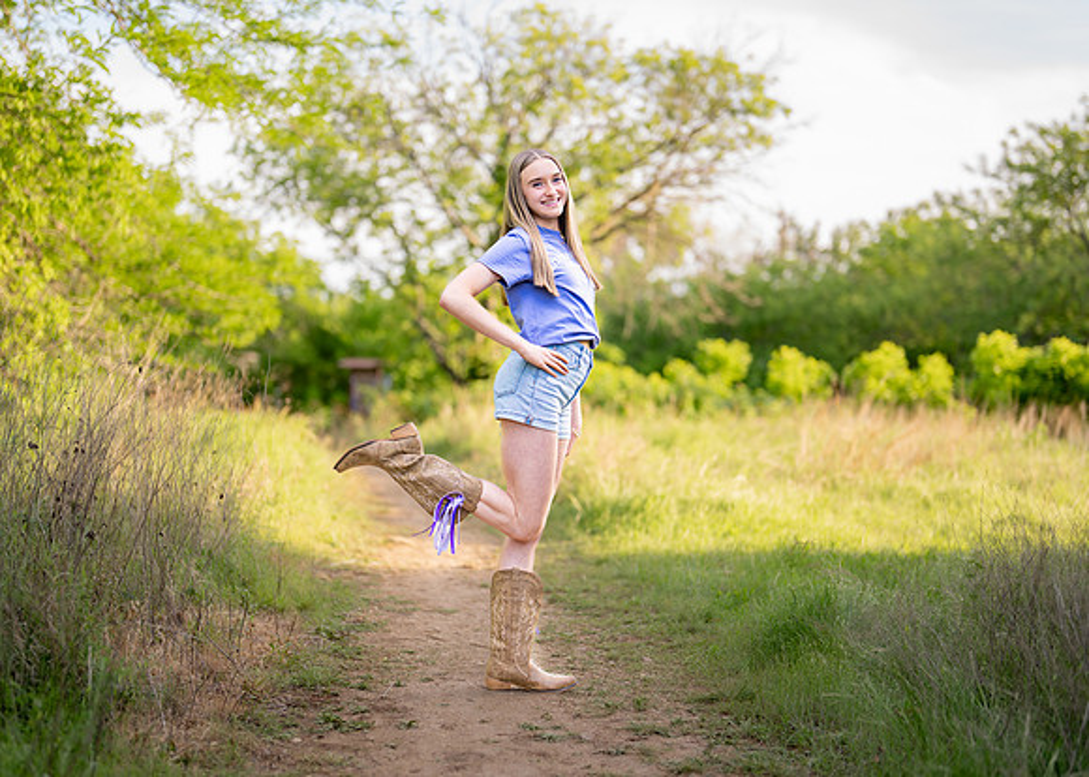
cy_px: 409
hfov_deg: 32.3
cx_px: 541
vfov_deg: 23.3
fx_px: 1881
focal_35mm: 61
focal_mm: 50
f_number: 1.2
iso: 200
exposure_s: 1/1250
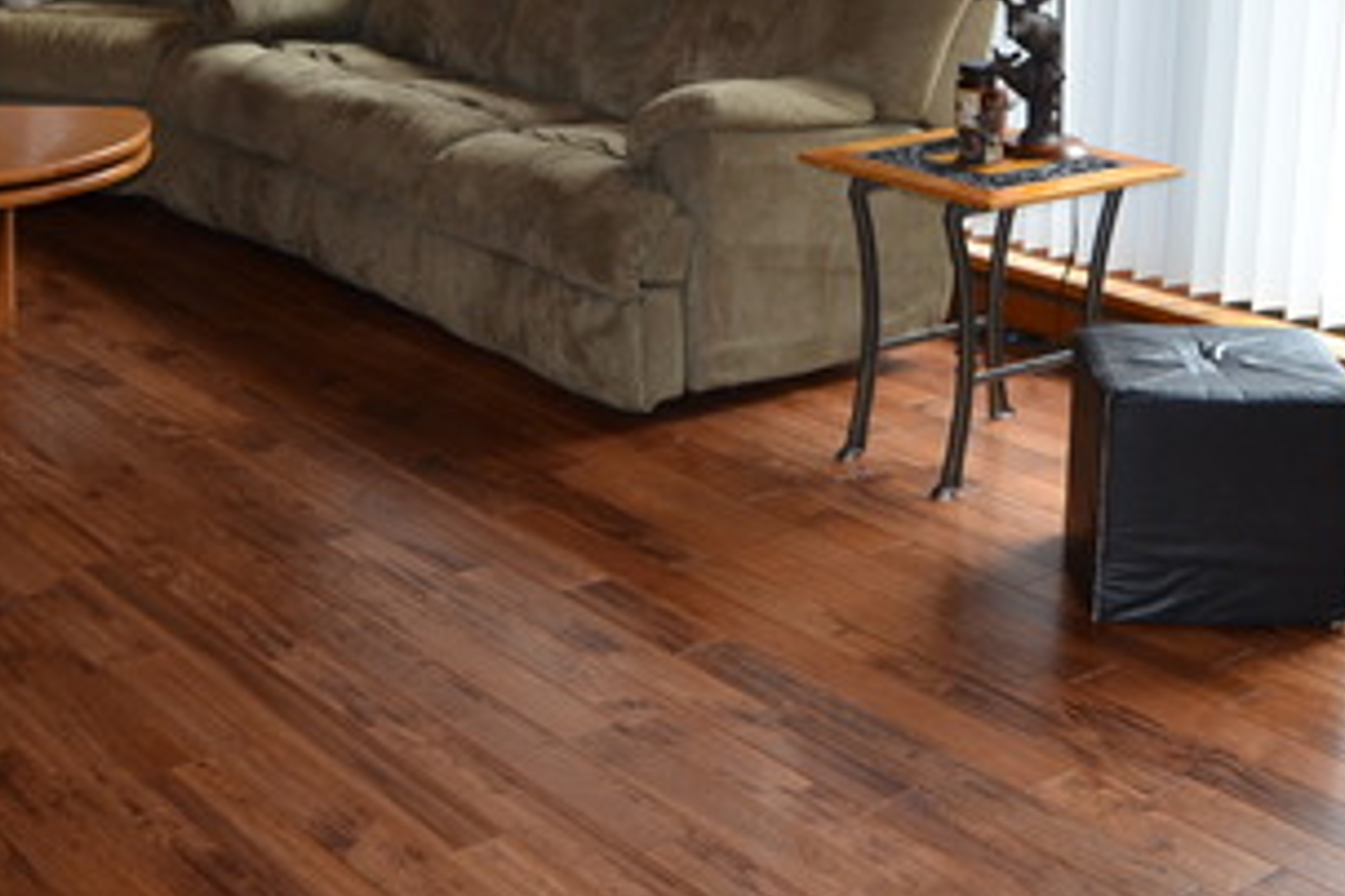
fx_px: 2129
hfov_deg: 35.0
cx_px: 741
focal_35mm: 57
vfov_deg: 22.9
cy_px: 11
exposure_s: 1/60
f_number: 4
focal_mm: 18
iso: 400
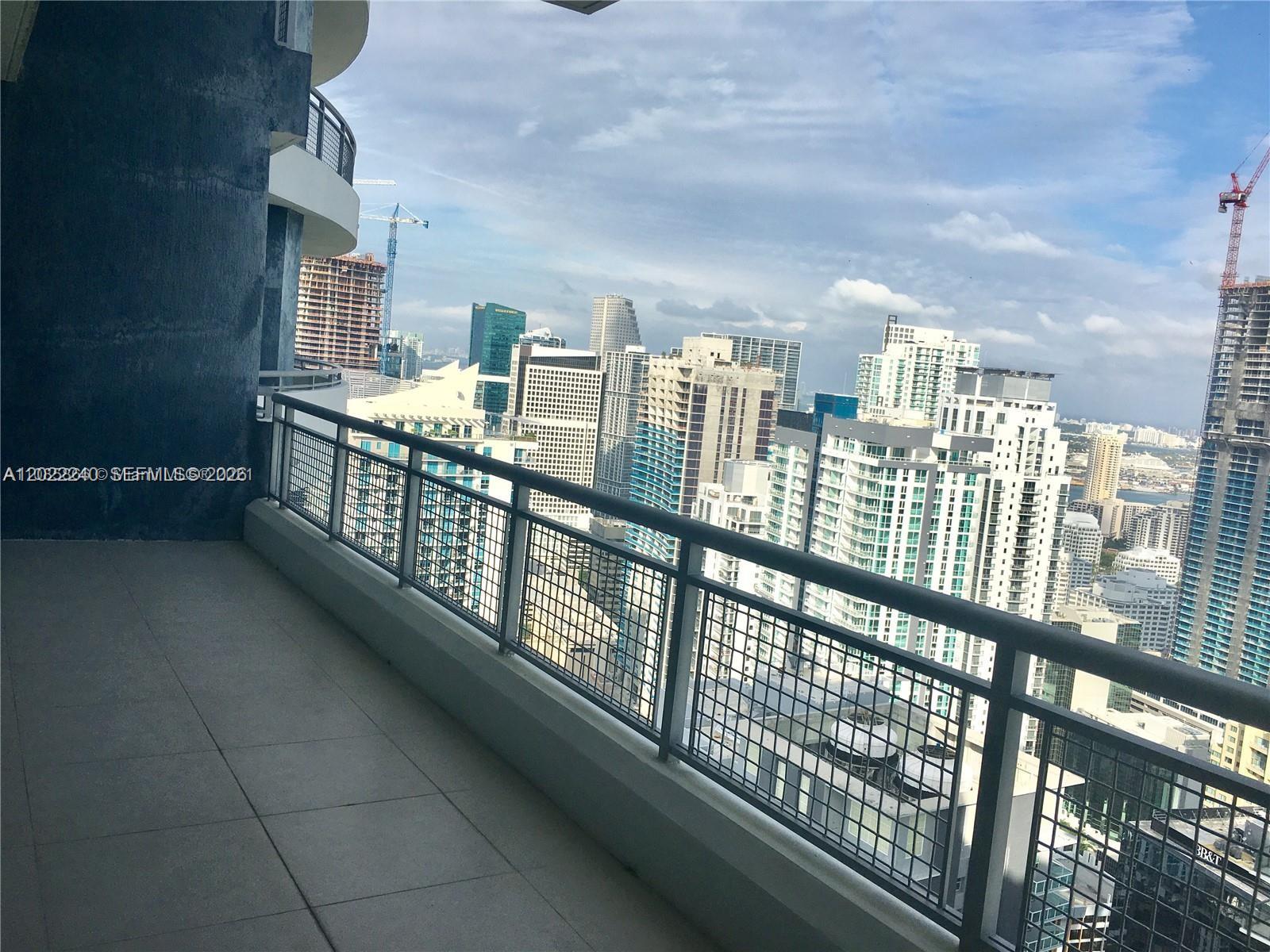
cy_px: 476
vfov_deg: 48.2
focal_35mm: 29
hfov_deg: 61.7
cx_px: 635
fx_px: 1064
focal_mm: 4.15
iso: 25
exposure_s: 1/1972
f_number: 2.2
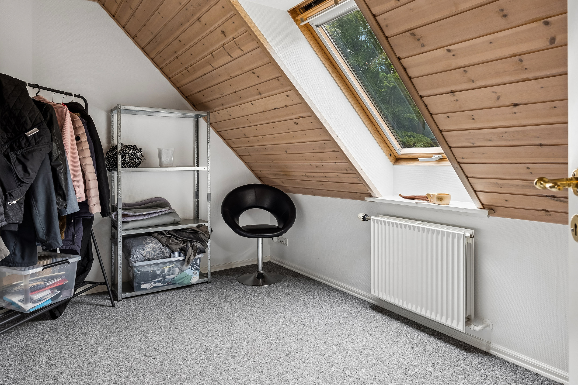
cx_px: 283
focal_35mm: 23
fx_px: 369
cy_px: 170
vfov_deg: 55.0
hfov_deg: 76.1
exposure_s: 1/4
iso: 200
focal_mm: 19
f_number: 8
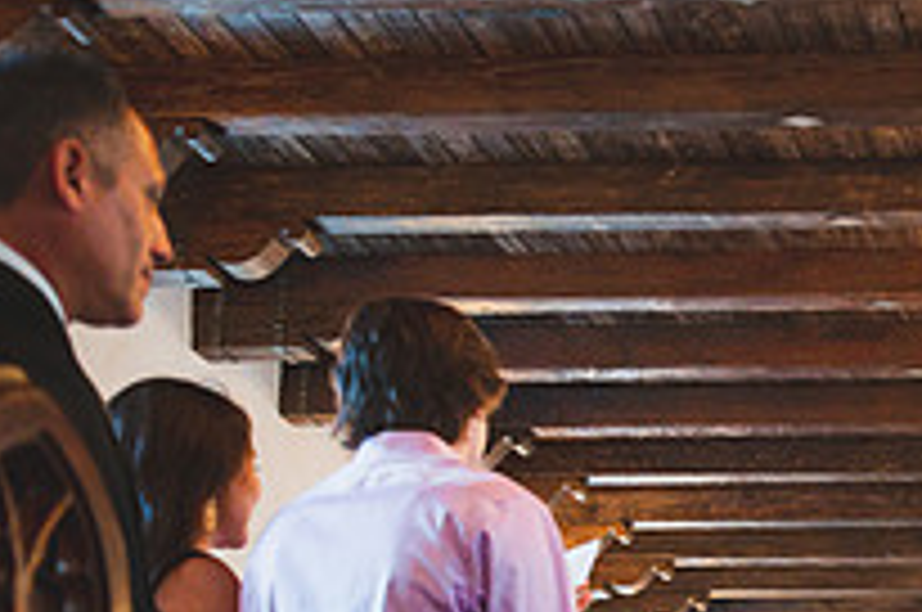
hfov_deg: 21.7
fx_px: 2122
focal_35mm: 83
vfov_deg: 15.6
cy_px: 798
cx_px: 1247
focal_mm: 28
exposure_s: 1/125
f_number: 2.8
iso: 4000
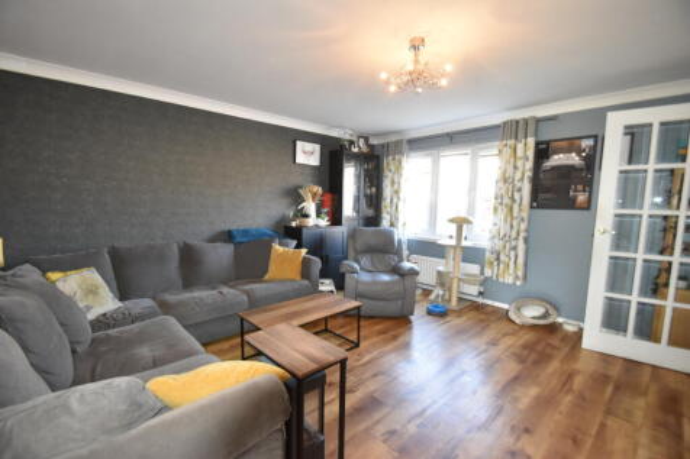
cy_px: 230
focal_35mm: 15
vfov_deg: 77.3
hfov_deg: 100.4
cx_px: 345
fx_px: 287
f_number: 5
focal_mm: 10
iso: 1400
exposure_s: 1/60
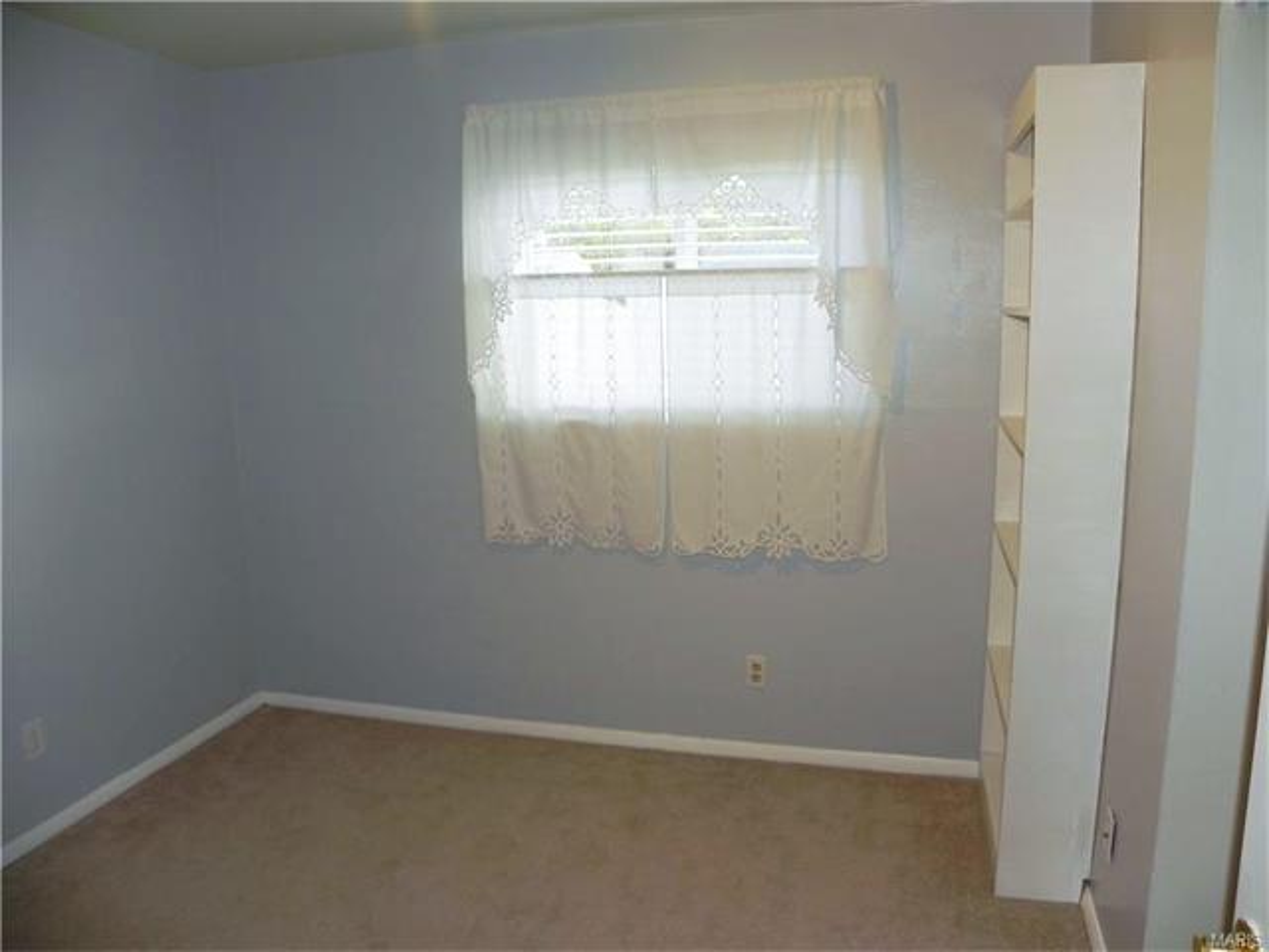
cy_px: 476
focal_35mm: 26
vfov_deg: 53.1
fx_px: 953
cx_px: 634
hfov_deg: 67.3
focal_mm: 4.6
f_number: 2.8
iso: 160
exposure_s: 1/50
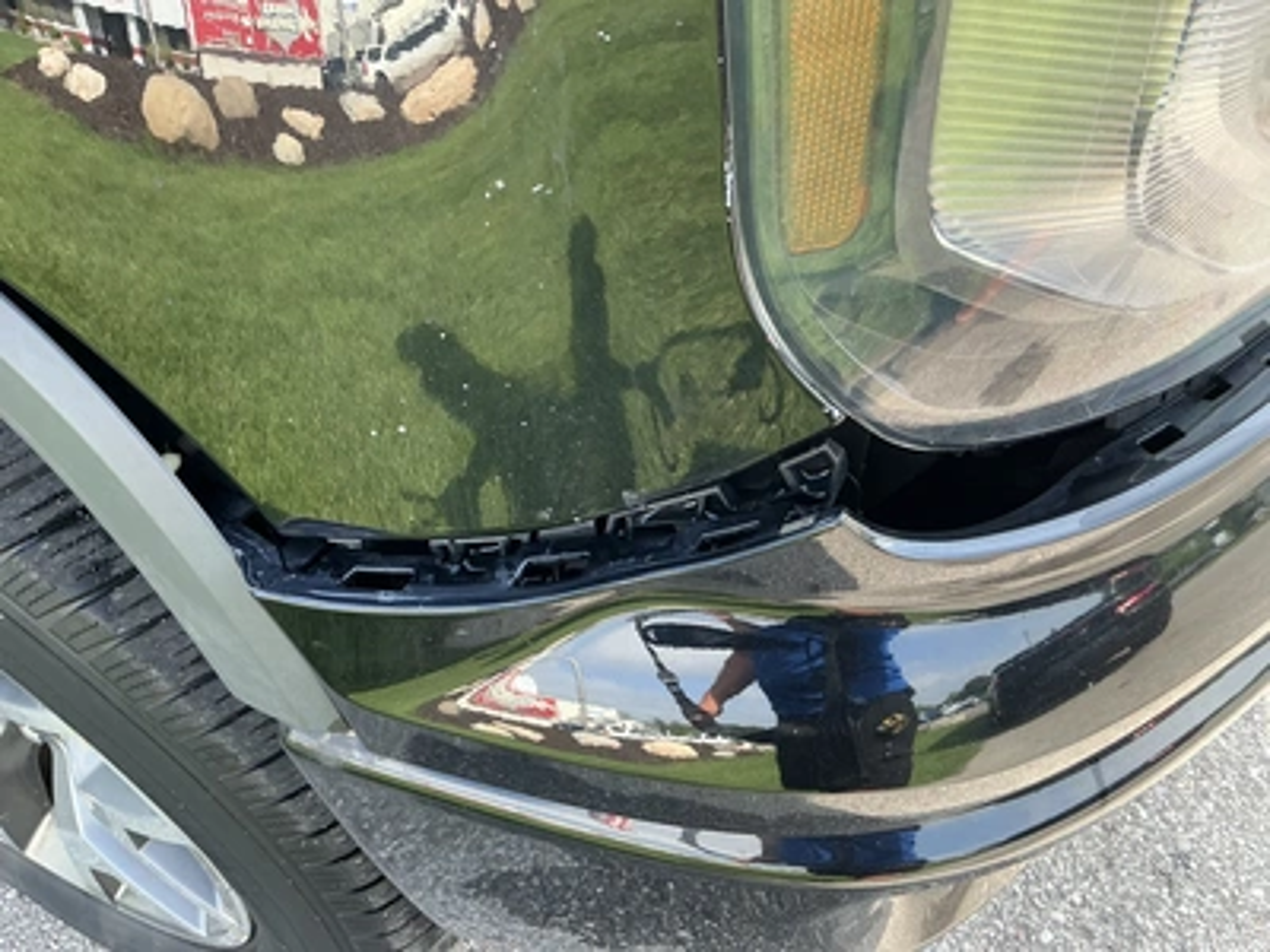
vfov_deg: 49.7
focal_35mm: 28
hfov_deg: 63.4
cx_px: 635
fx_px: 1027
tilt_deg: -45.9
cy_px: 476
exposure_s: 1/122
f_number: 1.8
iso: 25
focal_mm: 3
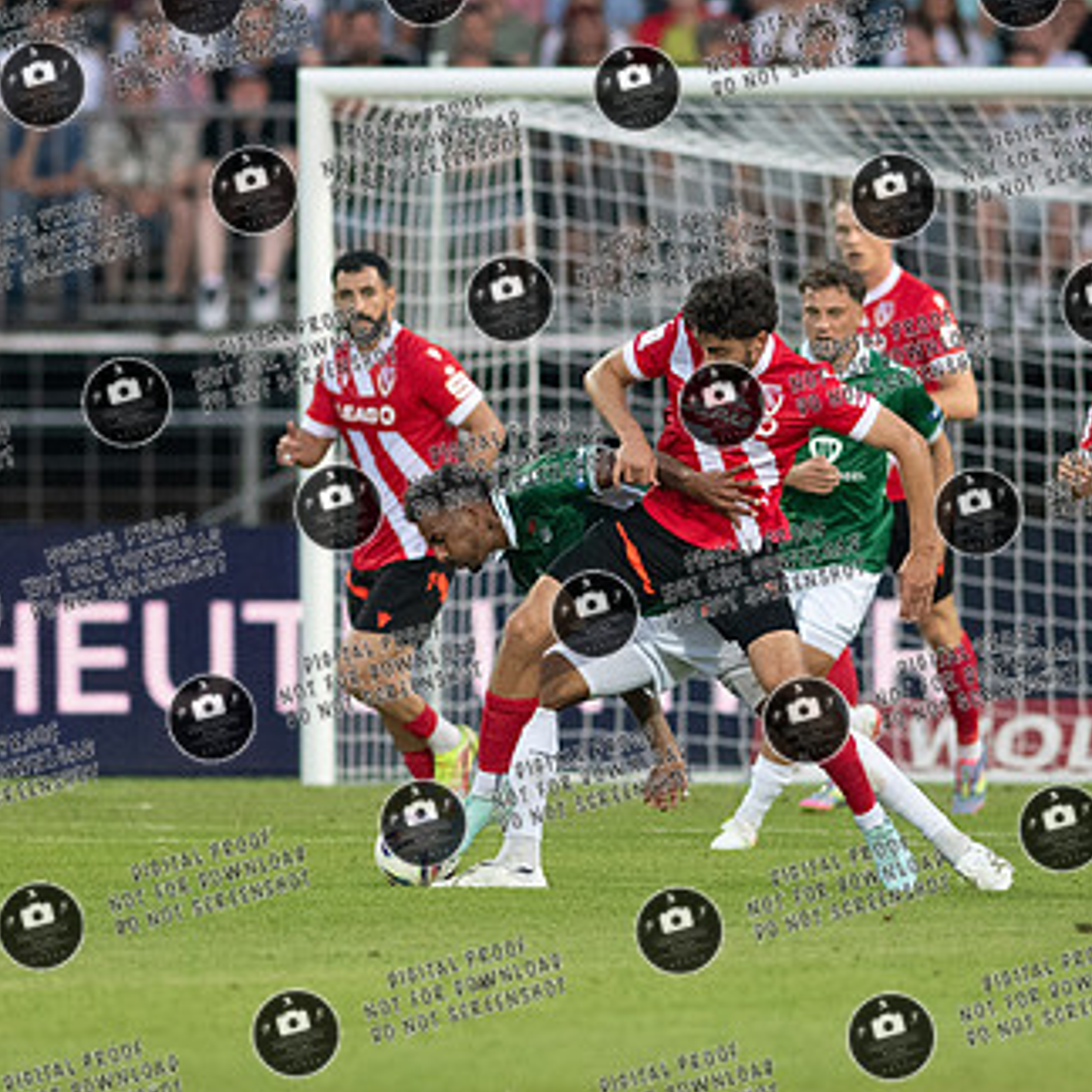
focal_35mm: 890
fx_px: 31764
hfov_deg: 2.0
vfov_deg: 2.0
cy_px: 401
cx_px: 566
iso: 3200
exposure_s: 1/1600
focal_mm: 300
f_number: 3.2
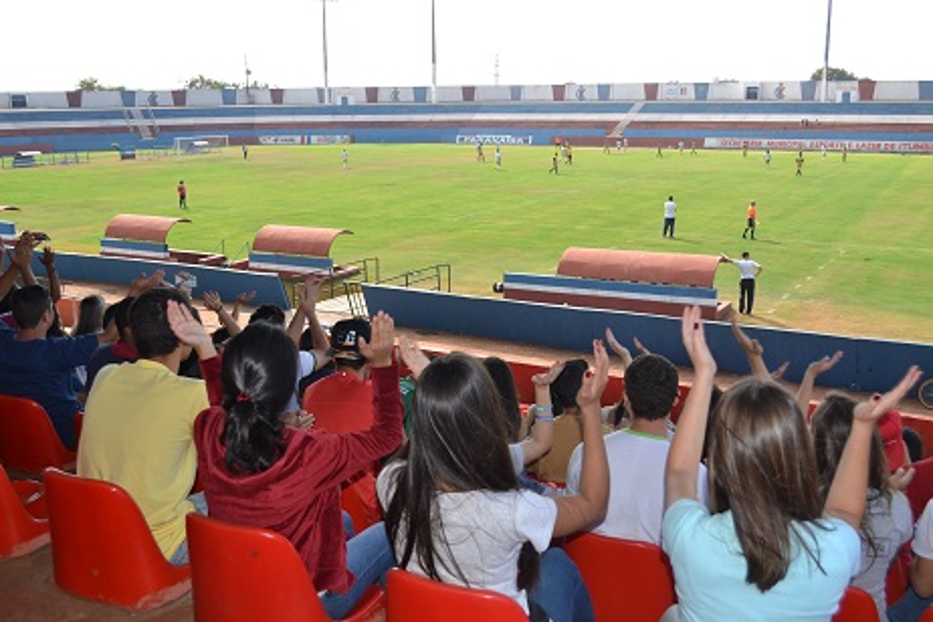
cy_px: 311
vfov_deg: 36.9
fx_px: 933
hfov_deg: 53.1
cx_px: 466
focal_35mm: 36
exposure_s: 1/200
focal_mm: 24
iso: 100
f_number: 5
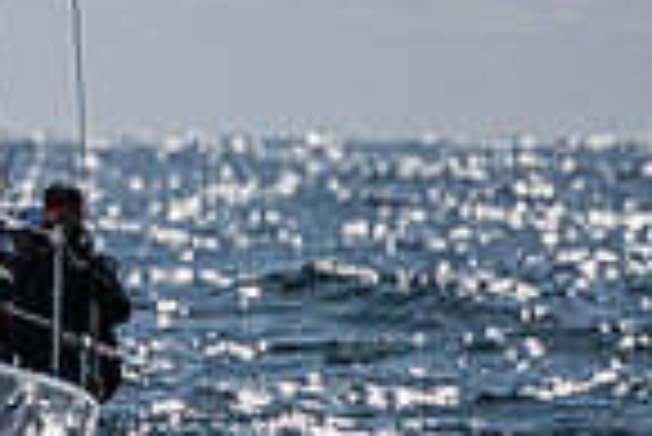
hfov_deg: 1.0
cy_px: 175
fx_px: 38379
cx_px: -649
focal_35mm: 2117
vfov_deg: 0.7
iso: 400
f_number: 5.6
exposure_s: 1/6400
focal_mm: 400
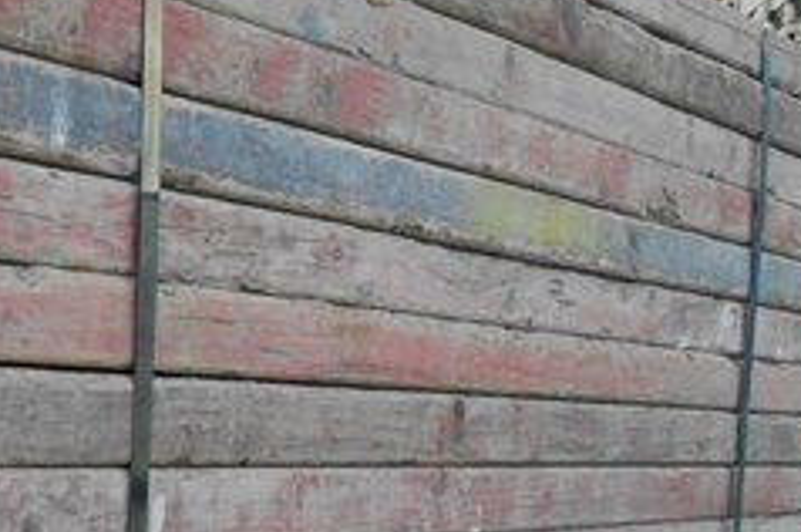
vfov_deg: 15.9
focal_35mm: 84
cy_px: 542
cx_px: -118
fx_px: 1866
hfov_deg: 22.6
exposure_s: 1/250
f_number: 3.8
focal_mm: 5.3
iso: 400
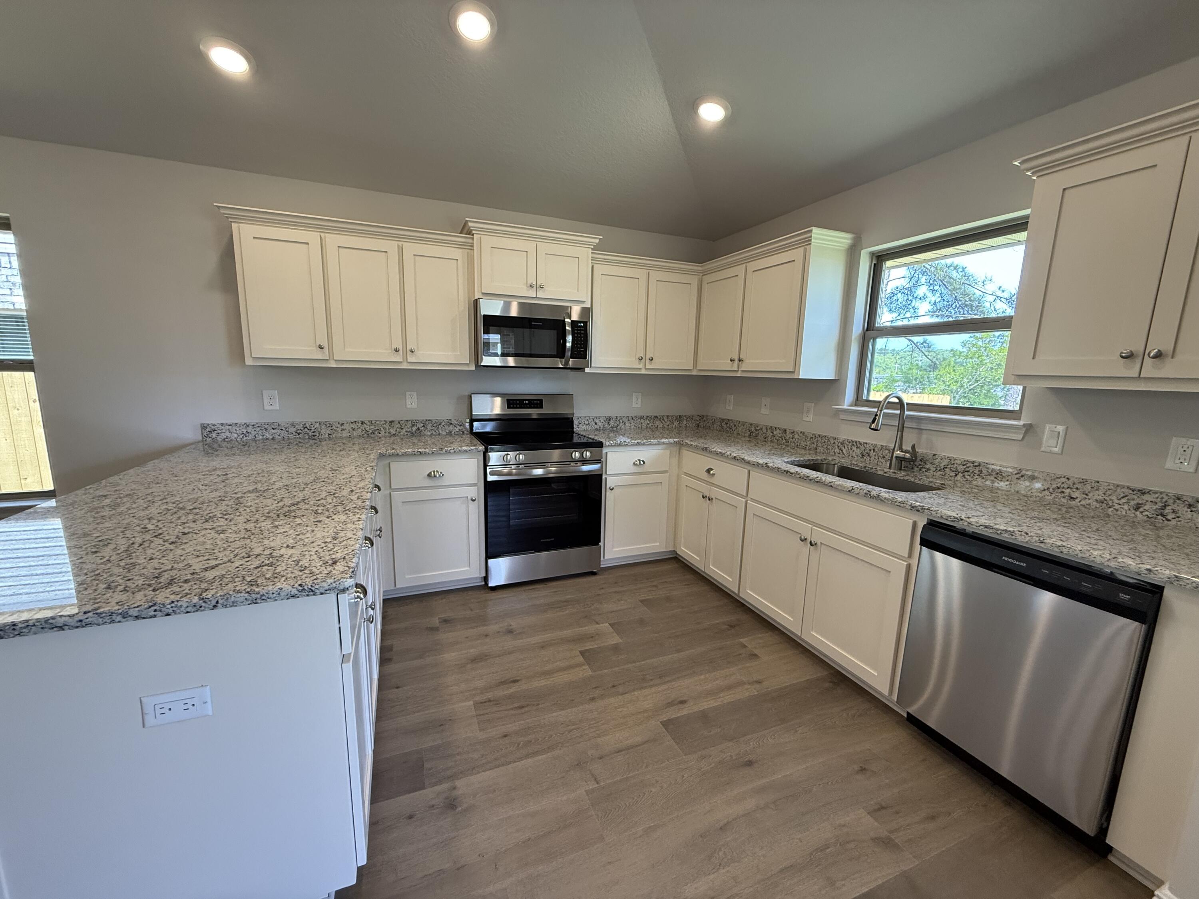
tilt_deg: -8.6
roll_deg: -1.3
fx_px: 485
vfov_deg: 85.7
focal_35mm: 14
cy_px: 450
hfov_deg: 102.1
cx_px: 600
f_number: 2.2
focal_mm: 2.22
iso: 200
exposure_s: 1/120
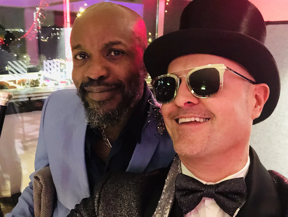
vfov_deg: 44.2
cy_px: 108
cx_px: 144
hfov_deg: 56.8
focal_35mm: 32
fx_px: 266
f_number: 2.2
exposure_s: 1/16
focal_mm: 2.87
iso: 1000
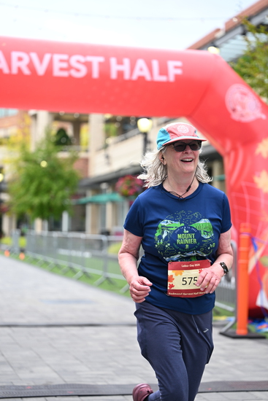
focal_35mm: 73
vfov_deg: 27.7
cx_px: 134
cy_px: 200
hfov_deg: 18.7
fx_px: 815
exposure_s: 1/1250
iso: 640
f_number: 2.8
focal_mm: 73
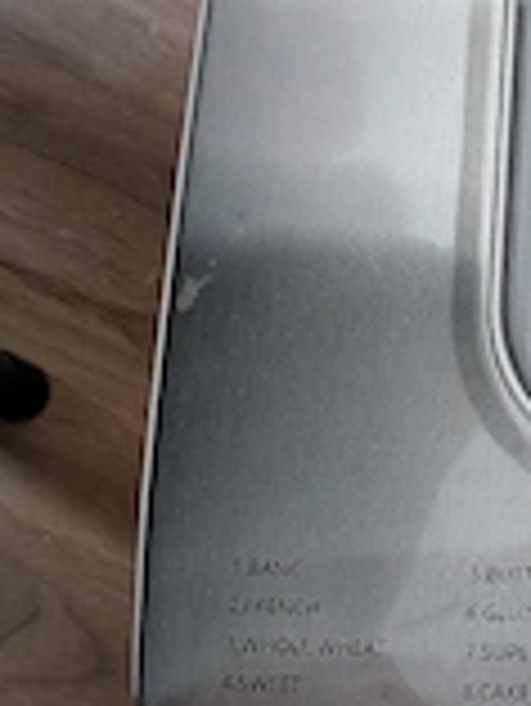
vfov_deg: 31.6
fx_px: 1246
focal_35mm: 61
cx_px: 652
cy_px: 405
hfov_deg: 22.1
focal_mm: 4.53
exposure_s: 1/101
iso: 1324
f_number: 1.7
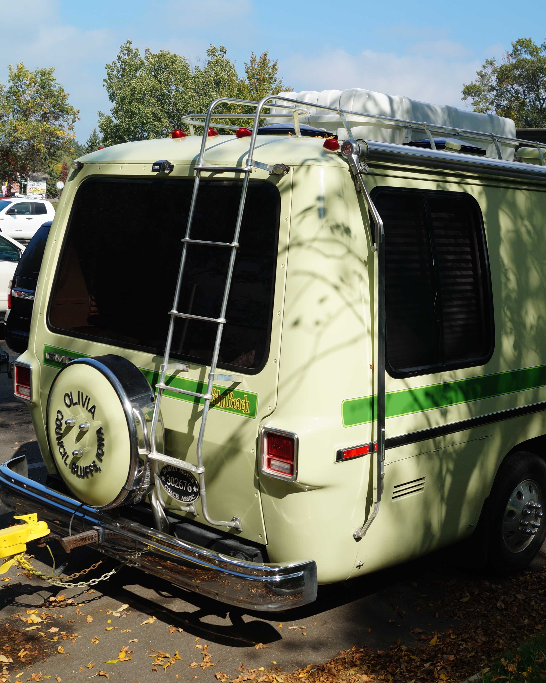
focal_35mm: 47
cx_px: 397
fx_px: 949
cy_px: 339
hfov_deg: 31.6
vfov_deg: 39.5
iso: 100
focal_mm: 22
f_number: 8
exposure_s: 1/125
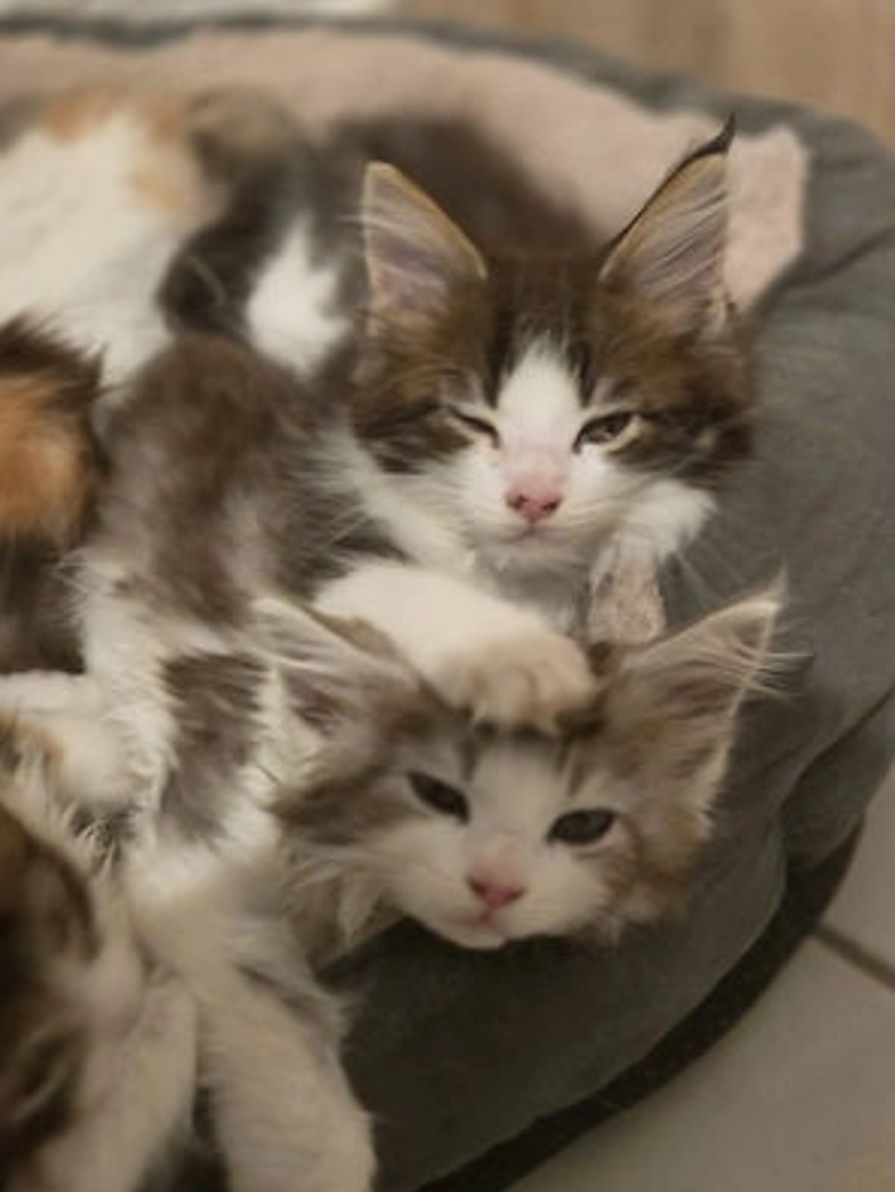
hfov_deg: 21.0
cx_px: 444
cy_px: 596
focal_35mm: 70
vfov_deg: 27.8
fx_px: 2411
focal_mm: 7
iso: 640
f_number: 2.4
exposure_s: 1/33.4
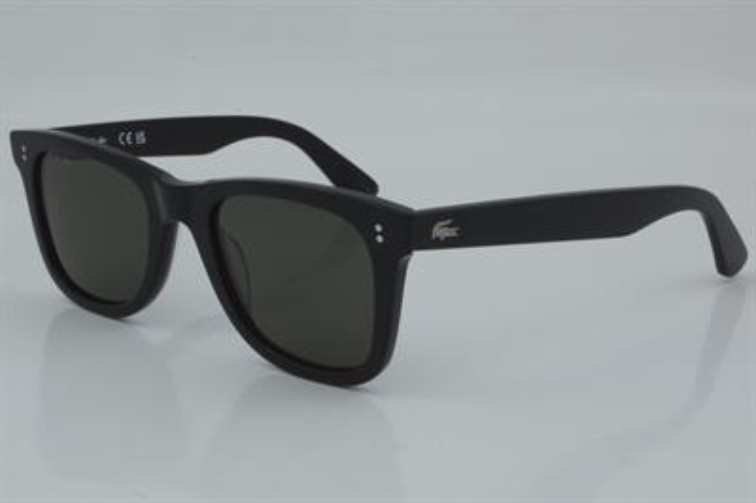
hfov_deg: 27.0
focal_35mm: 75
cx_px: 378
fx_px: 1574
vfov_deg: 18.2
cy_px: 252
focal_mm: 50
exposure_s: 1/4
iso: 100
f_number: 32
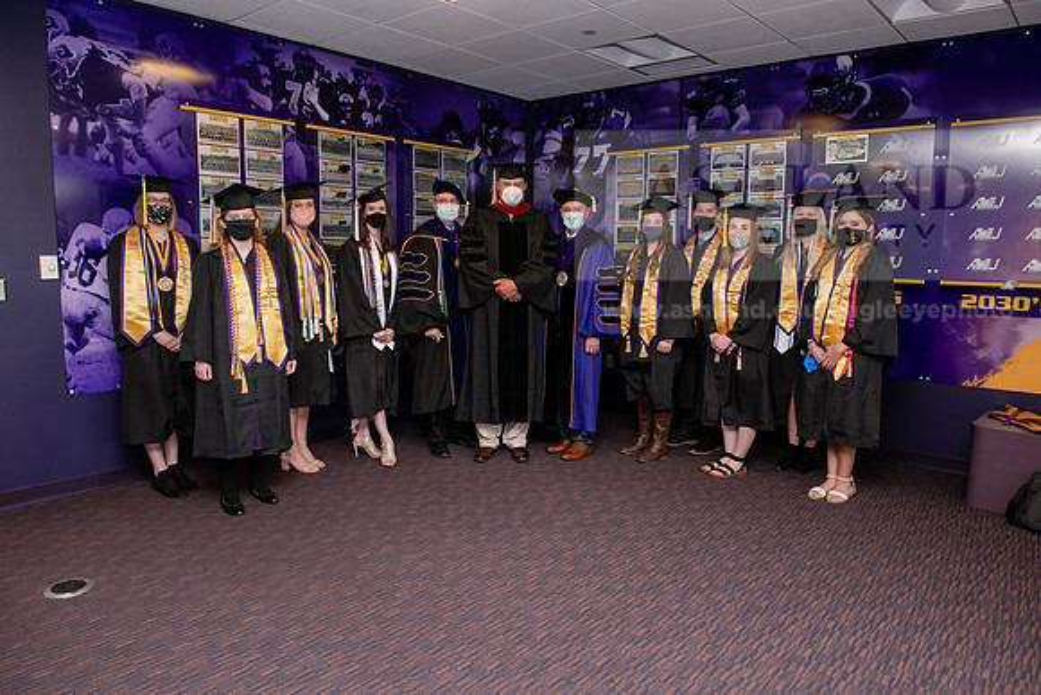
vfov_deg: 53.2
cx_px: 520
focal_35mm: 24
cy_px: 348
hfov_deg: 73.7
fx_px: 694
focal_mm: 24
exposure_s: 1/200
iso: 2000
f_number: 5.6
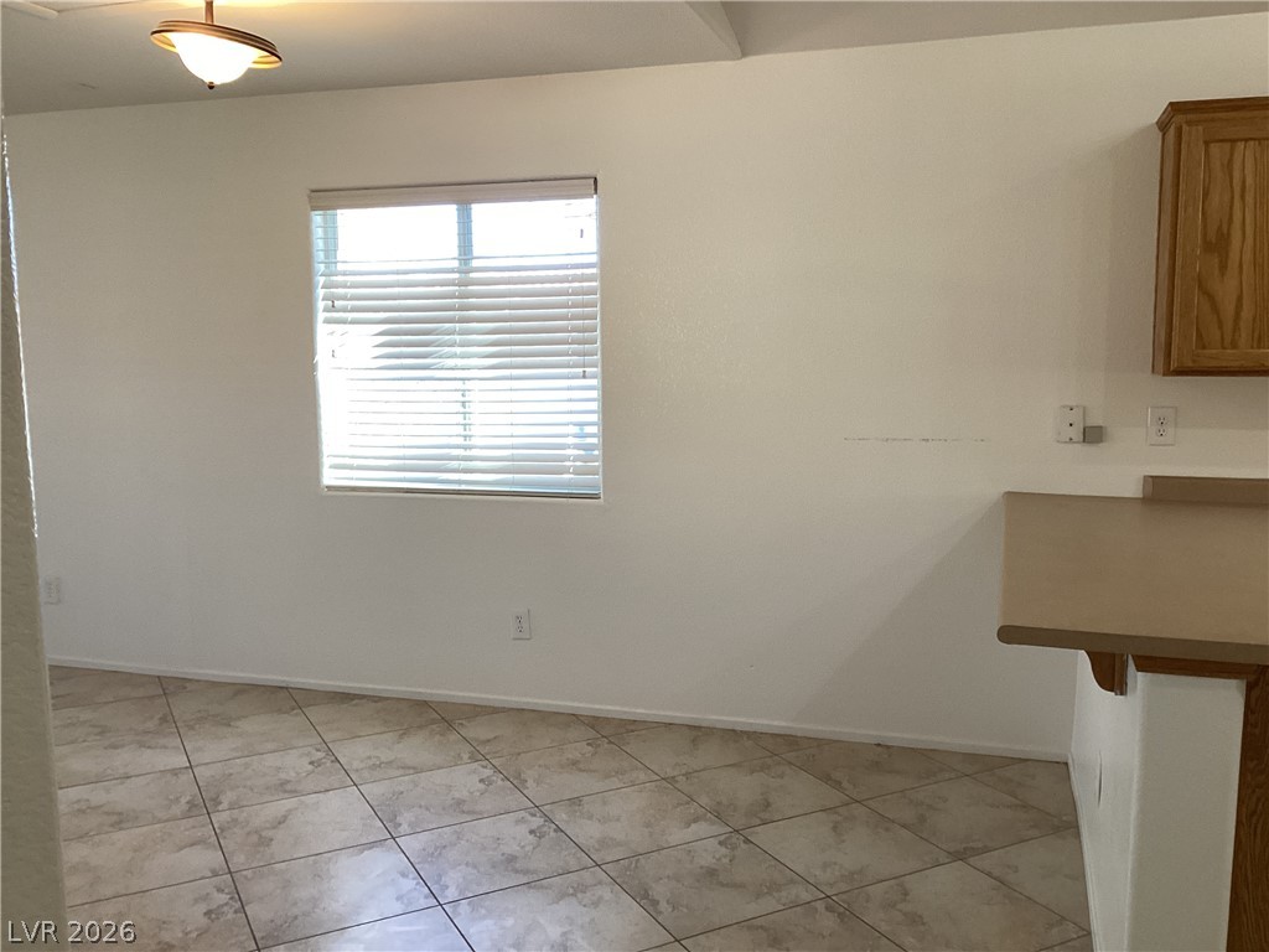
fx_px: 1136
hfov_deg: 58.4
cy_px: 476
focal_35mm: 31
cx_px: 634
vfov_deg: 45.4
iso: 100
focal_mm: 3.3
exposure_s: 1/100
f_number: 2.4
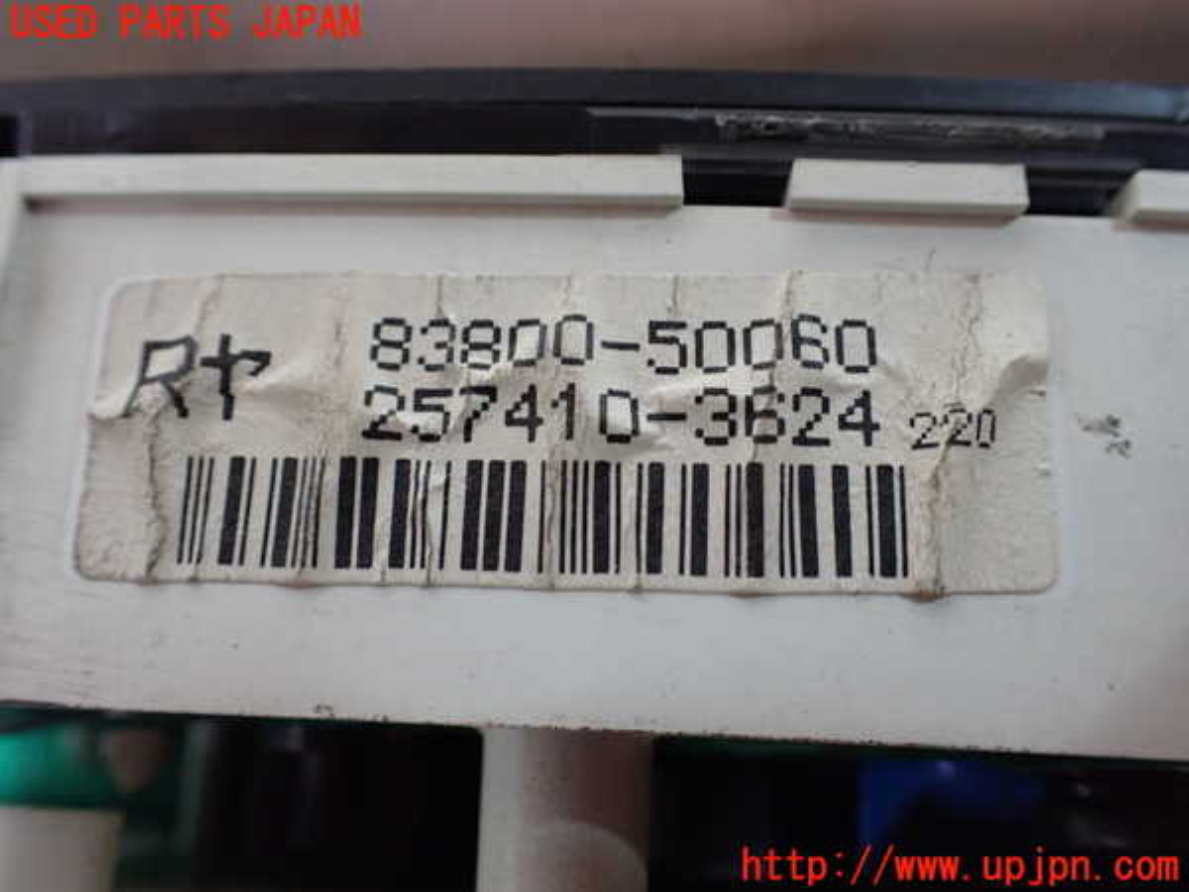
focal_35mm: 30
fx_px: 1030
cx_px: 594
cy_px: 446
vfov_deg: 46.8
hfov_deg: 60.0
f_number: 2.3
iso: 800
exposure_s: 1/100
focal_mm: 5.4
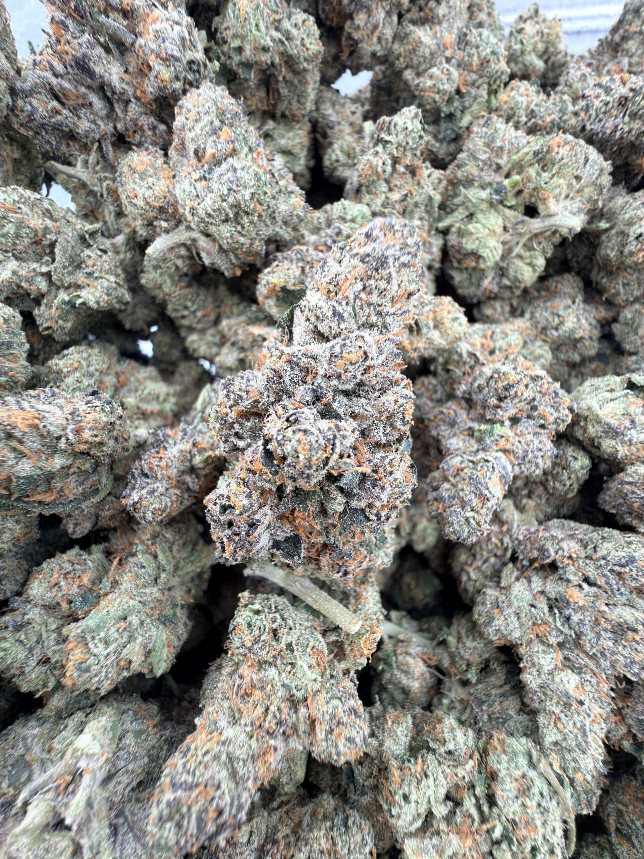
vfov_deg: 102.1
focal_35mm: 14
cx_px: 322
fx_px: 347
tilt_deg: -64.6
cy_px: 430
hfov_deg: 85.7
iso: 50
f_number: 2.2
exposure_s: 1/66
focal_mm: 2.22
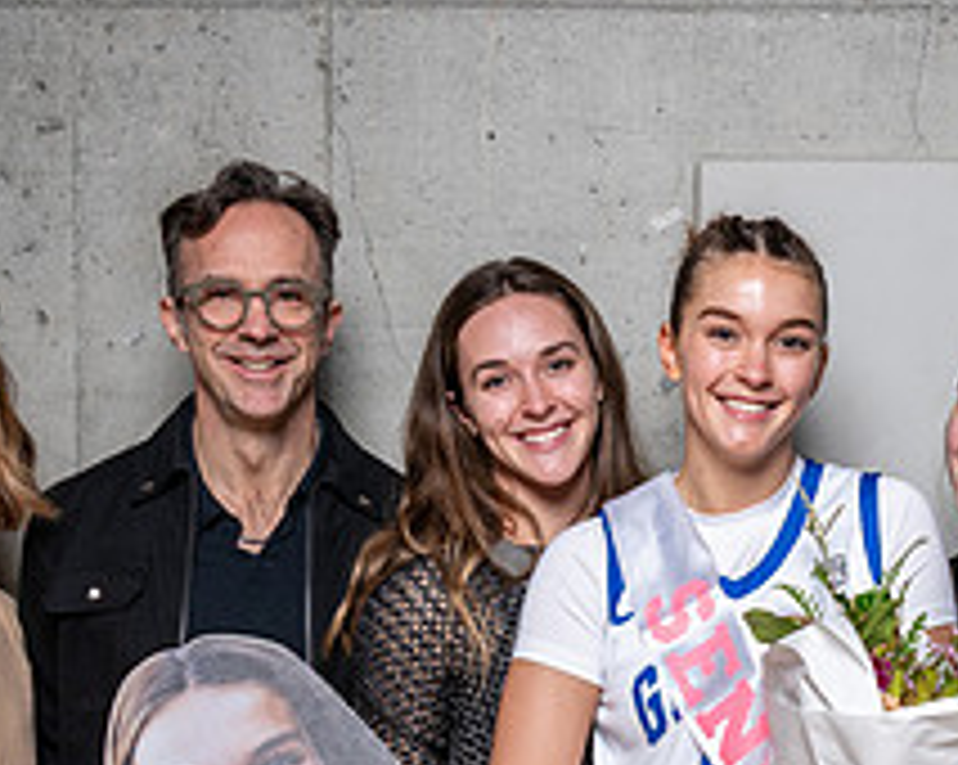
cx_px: 763
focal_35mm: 88
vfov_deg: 17.1
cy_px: 759
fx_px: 2493
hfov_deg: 21.5
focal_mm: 26
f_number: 8
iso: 200
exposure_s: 1/200
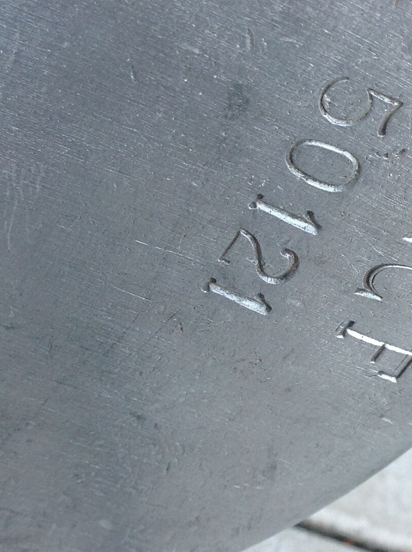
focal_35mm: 84
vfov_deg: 23.3
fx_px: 1336
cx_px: 333
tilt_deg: -36.1
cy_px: 318
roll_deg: -32.7
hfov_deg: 17.4
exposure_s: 1/40
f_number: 2.4
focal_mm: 4.28
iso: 64
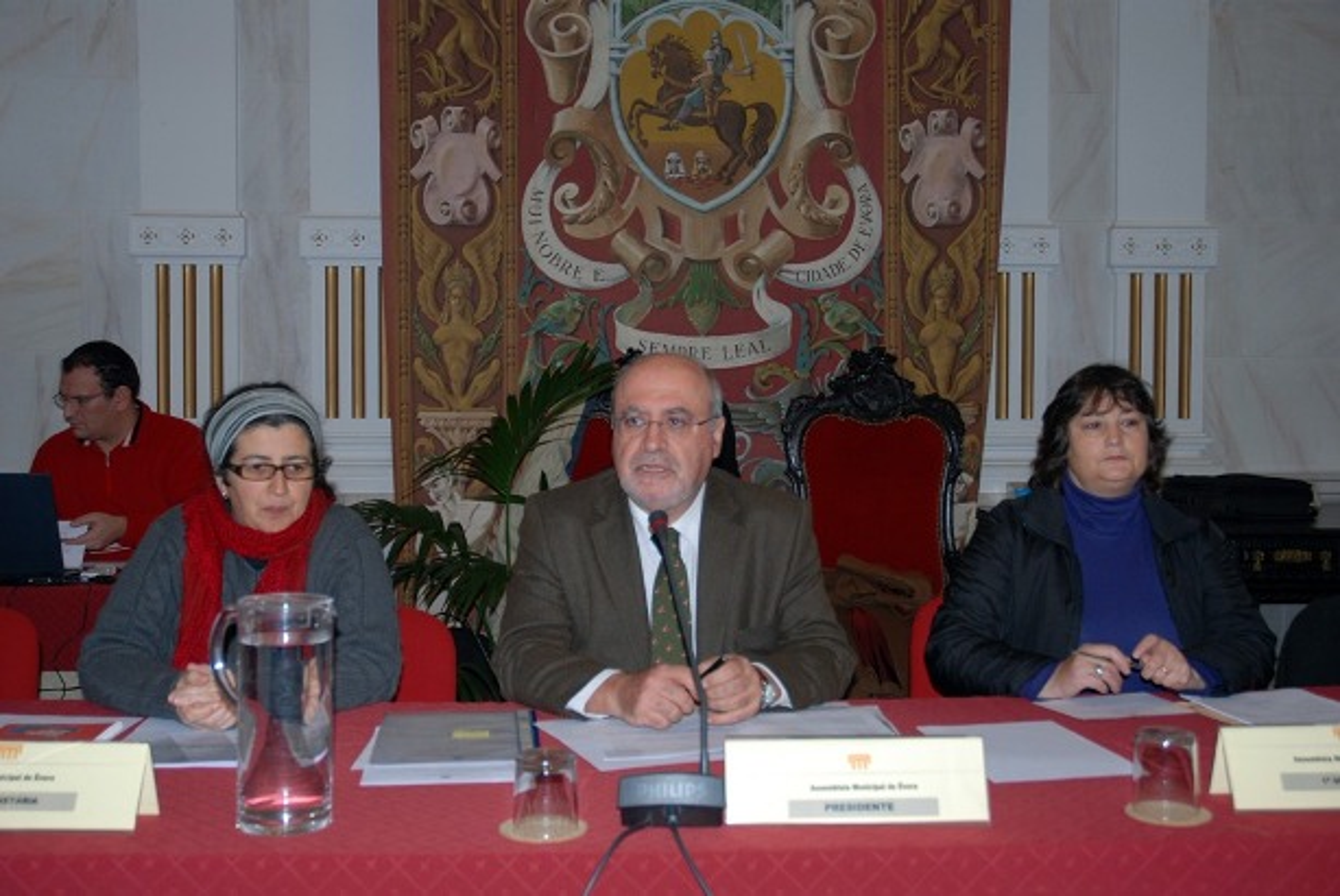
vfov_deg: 35.6
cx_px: 670
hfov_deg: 51.2
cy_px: 448
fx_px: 1397
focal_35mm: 38
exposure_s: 1/60
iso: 100
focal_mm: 25
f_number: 3.8
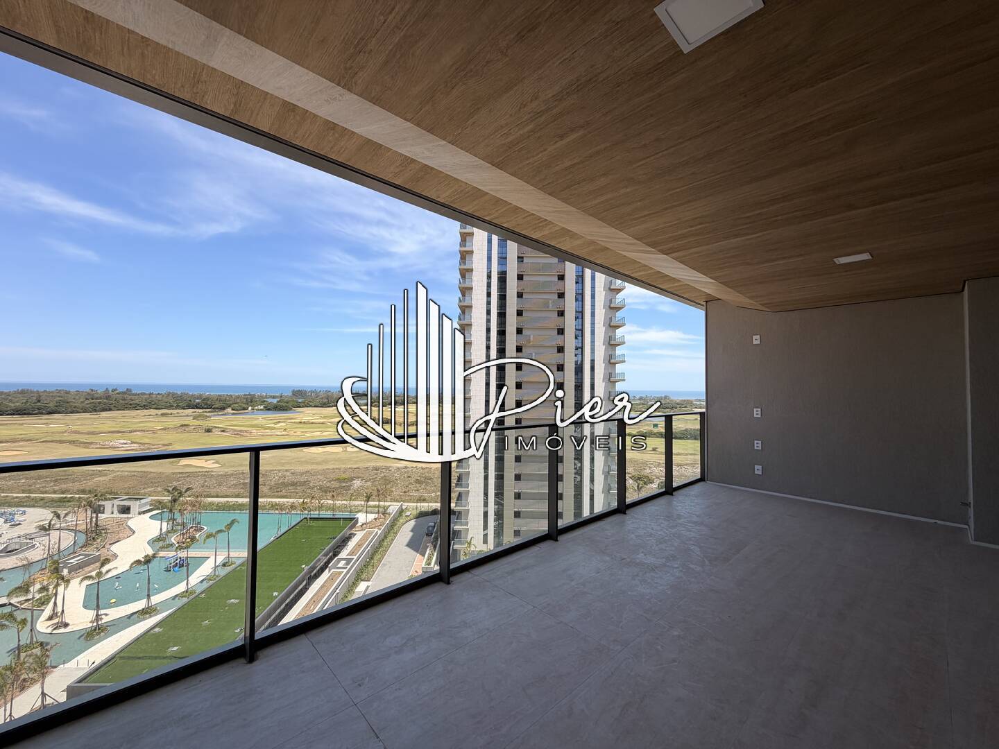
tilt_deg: +2.2
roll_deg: -0.3
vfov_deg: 85.7
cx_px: 500
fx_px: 404
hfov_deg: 102.1
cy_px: 374
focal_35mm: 14
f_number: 2.2
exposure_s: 1/770
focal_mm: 2.22
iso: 25
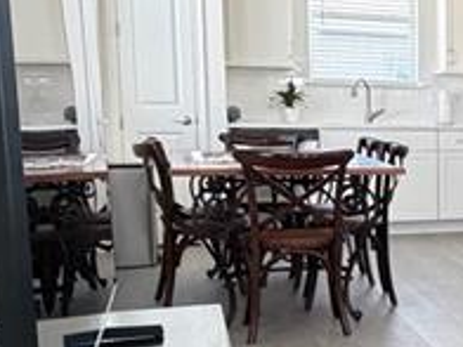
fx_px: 976
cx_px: 739
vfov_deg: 20.1
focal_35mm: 73
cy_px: 203
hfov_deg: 21.3
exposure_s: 1/60
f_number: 2.2
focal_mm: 2.22
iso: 400
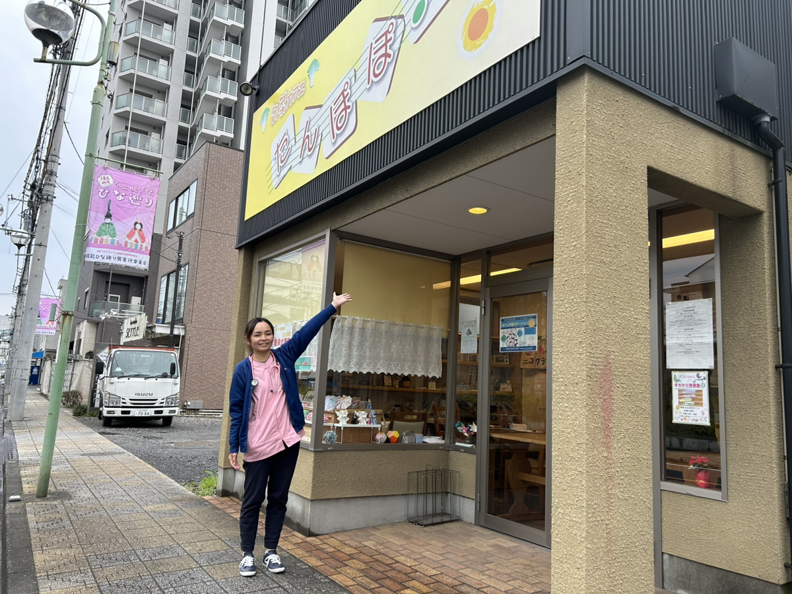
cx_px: 396
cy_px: 297
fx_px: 595
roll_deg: -3.1
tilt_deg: +8.9
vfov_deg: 53.1
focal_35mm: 26
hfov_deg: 67.3
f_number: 1.5
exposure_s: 1/221
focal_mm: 5.7
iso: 40
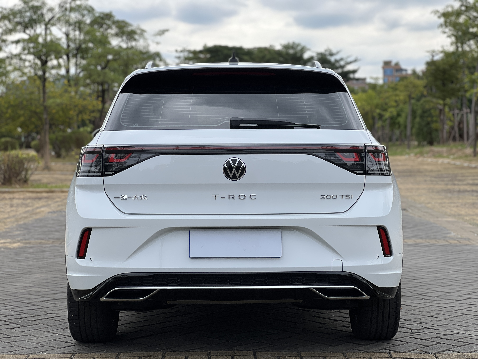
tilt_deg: -1.1
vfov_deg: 19.1
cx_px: 239
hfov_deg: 25.3
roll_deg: +0.8
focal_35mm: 77
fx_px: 1063
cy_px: 180
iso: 32
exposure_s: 1/501
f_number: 2.8
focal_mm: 9
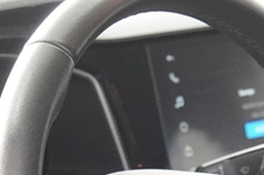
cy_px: 254
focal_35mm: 299
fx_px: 2193
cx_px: 186
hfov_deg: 6.9
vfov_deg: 4.6
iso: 4000
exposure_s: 1/160
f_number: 2.8
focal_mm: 43
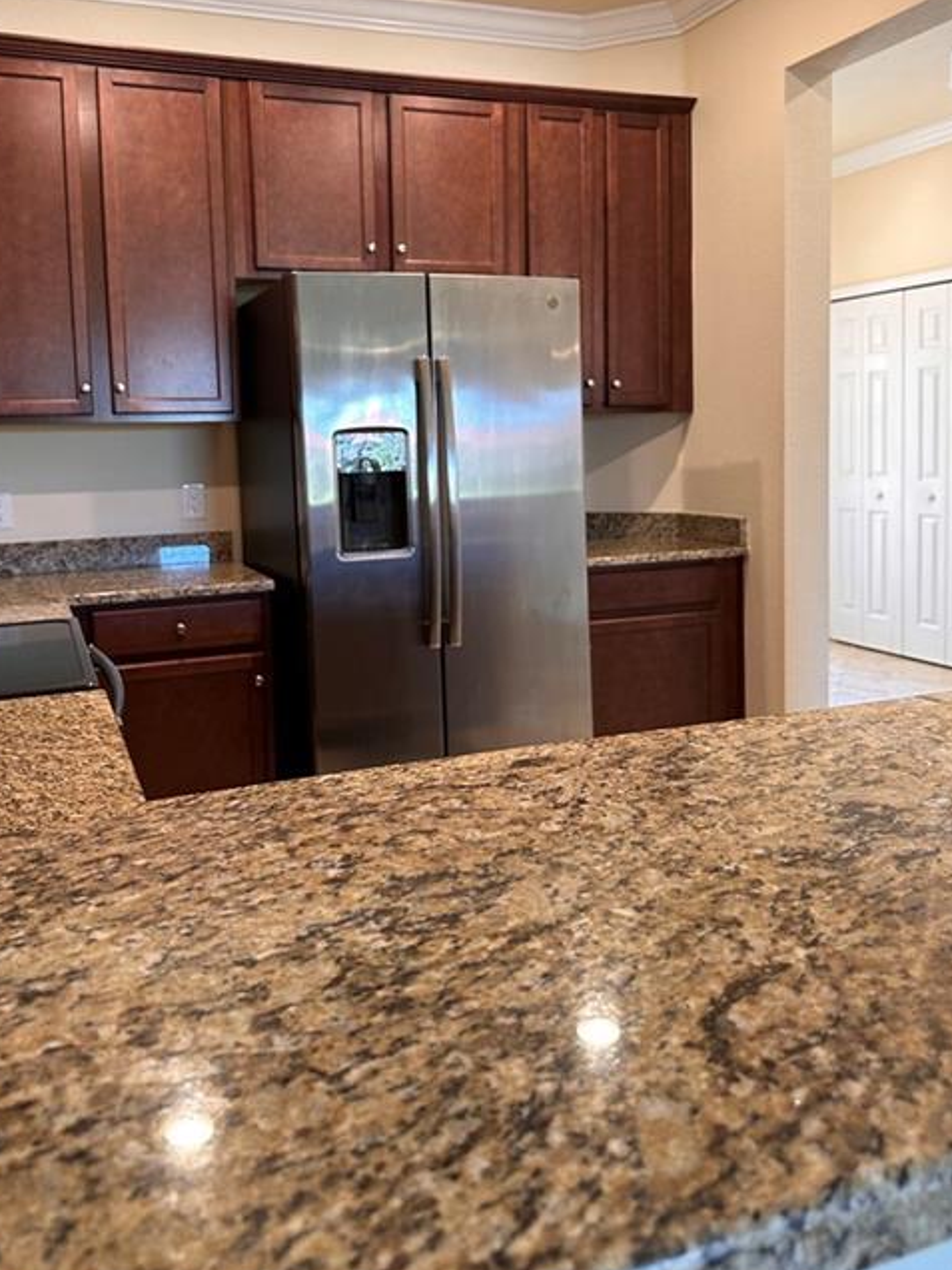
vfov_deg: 61.3
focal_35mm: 29
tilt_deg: -3.9
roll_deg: +0.9
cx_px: 417
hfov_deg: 48.1
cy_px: 529
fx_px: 1063
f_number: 1.78
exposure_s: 1/60
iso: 200
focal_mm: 6.86
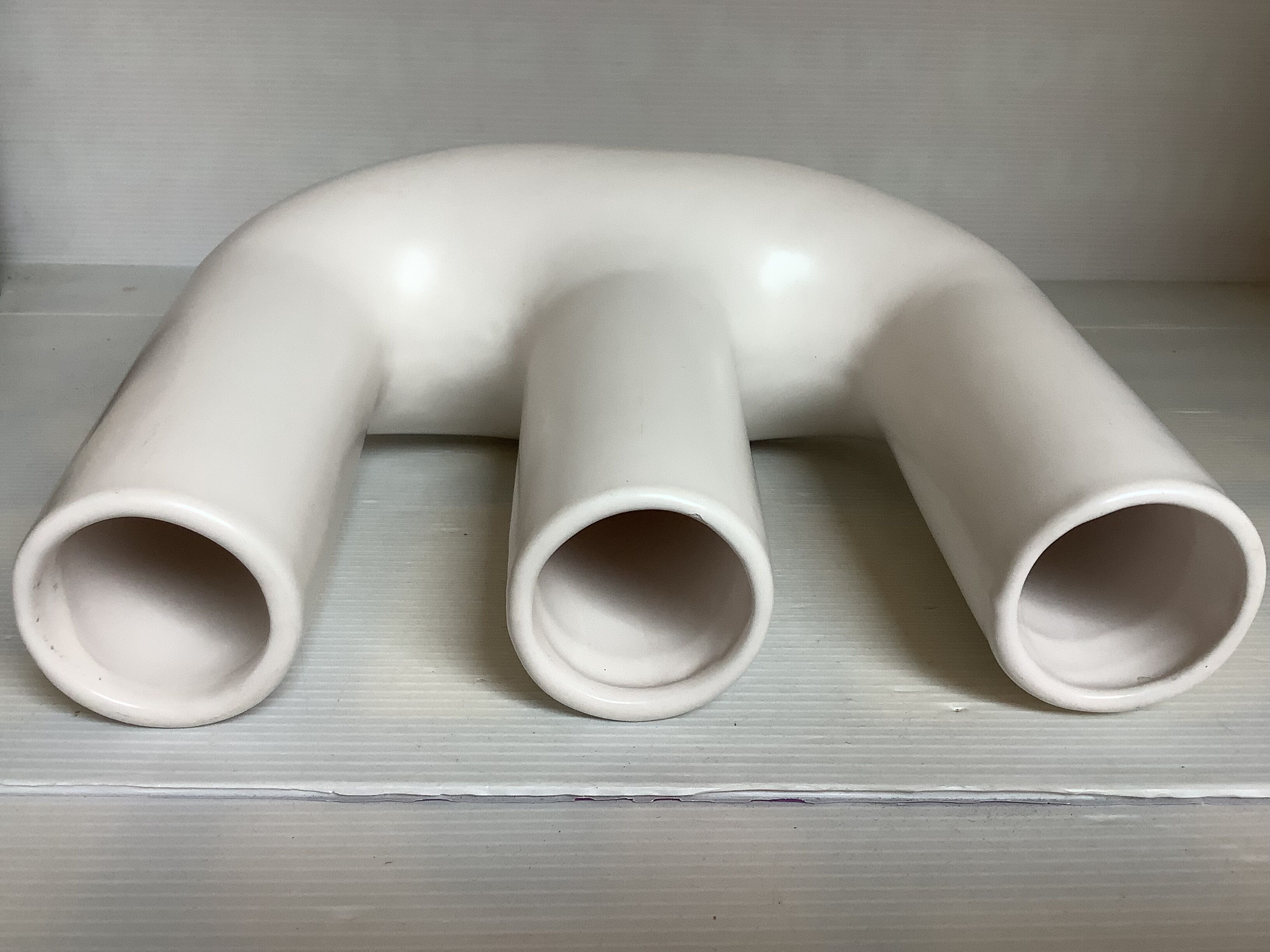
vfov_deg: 45.4
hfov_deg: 58.4
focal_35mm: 31
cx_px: 635
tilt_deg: -22.1
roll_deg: -0.4
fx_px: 1137
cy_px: 476
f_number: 2.4
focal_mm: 3.3
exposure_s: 1/100
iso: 64
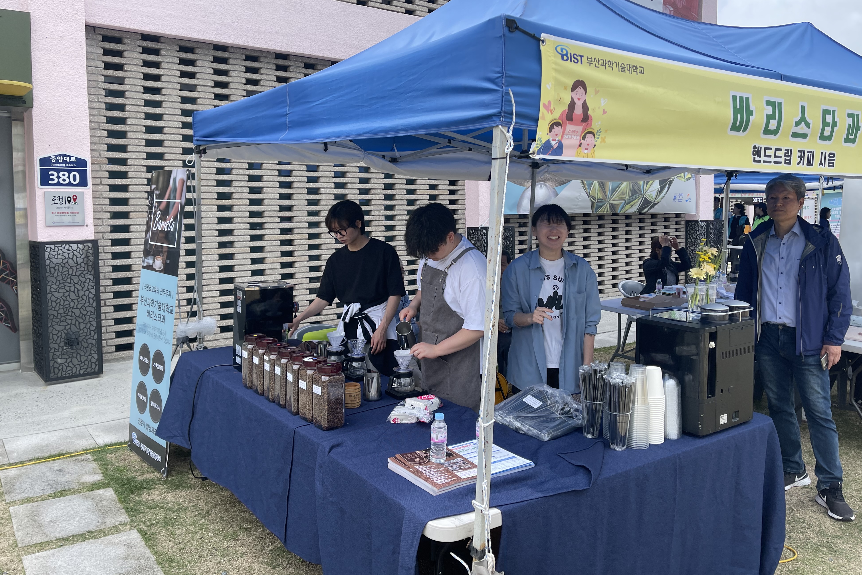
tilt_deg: -4.2
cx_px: 429
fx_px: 646
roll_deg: +0.4
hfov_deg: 67.4
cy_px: 241
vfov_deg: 47.7
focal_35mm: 27
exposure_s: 1/1323
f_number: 1.6
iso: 32
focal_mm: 5.1
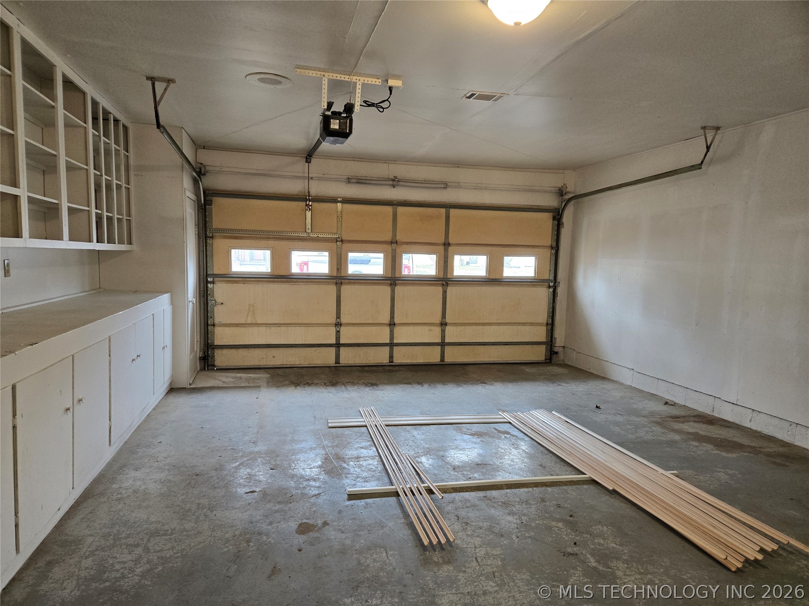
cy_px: 303
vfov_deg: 58.9
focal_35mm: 23
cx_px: 404
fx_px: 538
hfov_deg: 73.9
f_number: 1.8
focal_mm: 5.4
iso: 200
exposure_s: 1/120
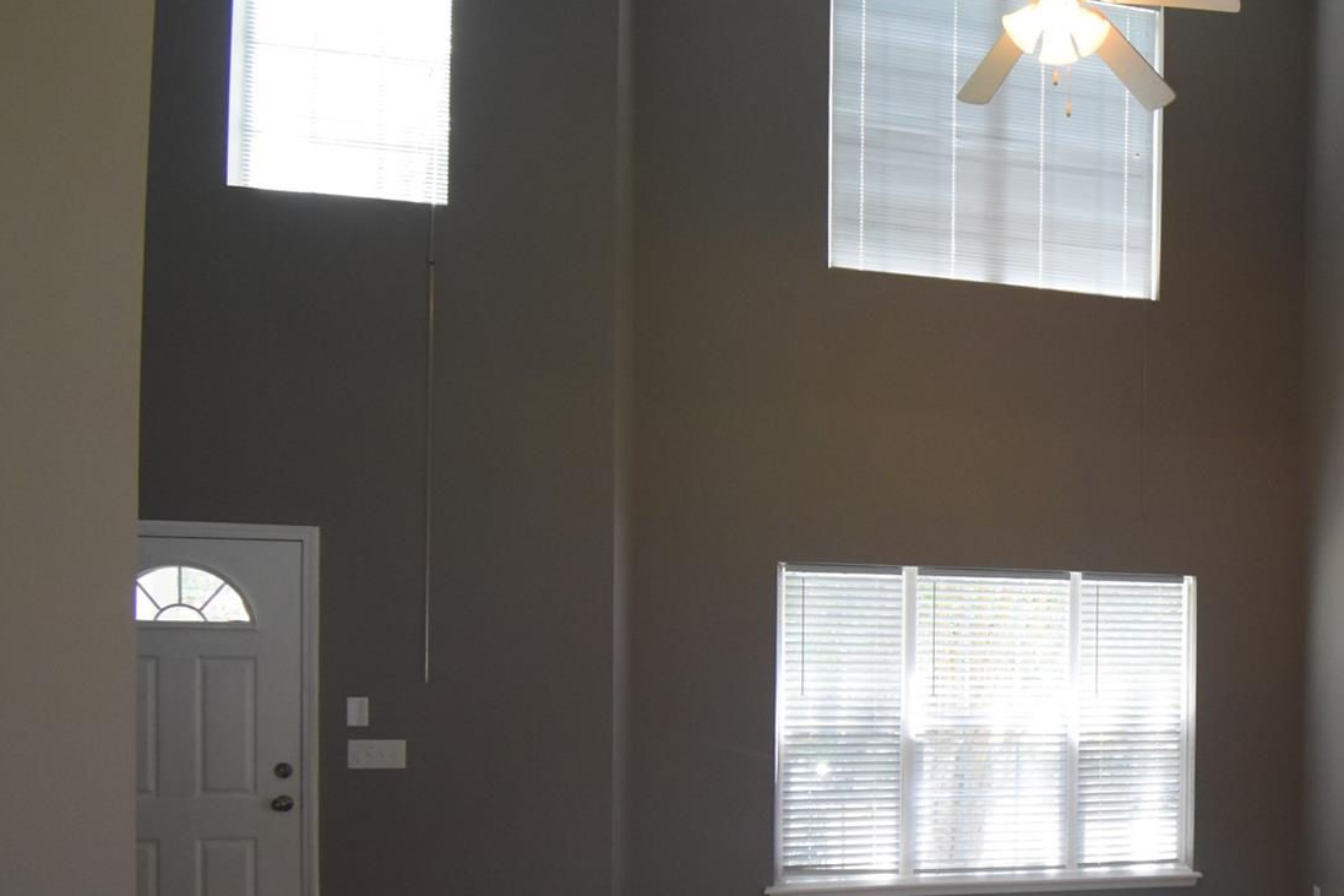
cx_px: 1170
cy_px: 676
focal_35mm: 28
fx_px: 1045
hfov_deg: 57.7
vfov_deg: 44.8
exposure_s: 1/125
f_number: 4.5
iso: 1100
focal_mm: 10
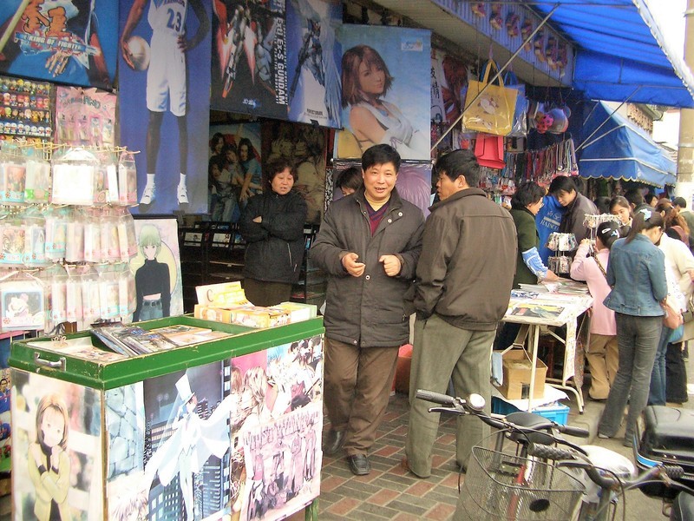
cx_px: 347
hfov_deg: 52.6
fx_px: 702
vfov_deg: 40.7
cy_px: 260
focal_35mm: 35
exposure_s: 1/100
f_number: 2.6
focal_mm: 5.8
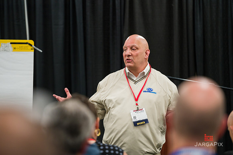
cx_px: 116
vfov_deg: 6.9
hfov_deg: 10.3
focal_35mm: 200
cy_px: 78
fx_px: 1294
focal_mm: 200
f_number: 3.2
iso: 1600
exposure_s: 1/500
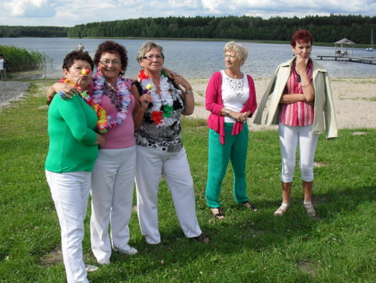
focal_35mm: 38
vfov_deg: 37.7
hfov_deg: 49.0
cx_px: 188
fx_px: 413
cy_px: 142
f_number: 8.3
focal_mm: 6.3
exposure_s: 1/125
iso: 80
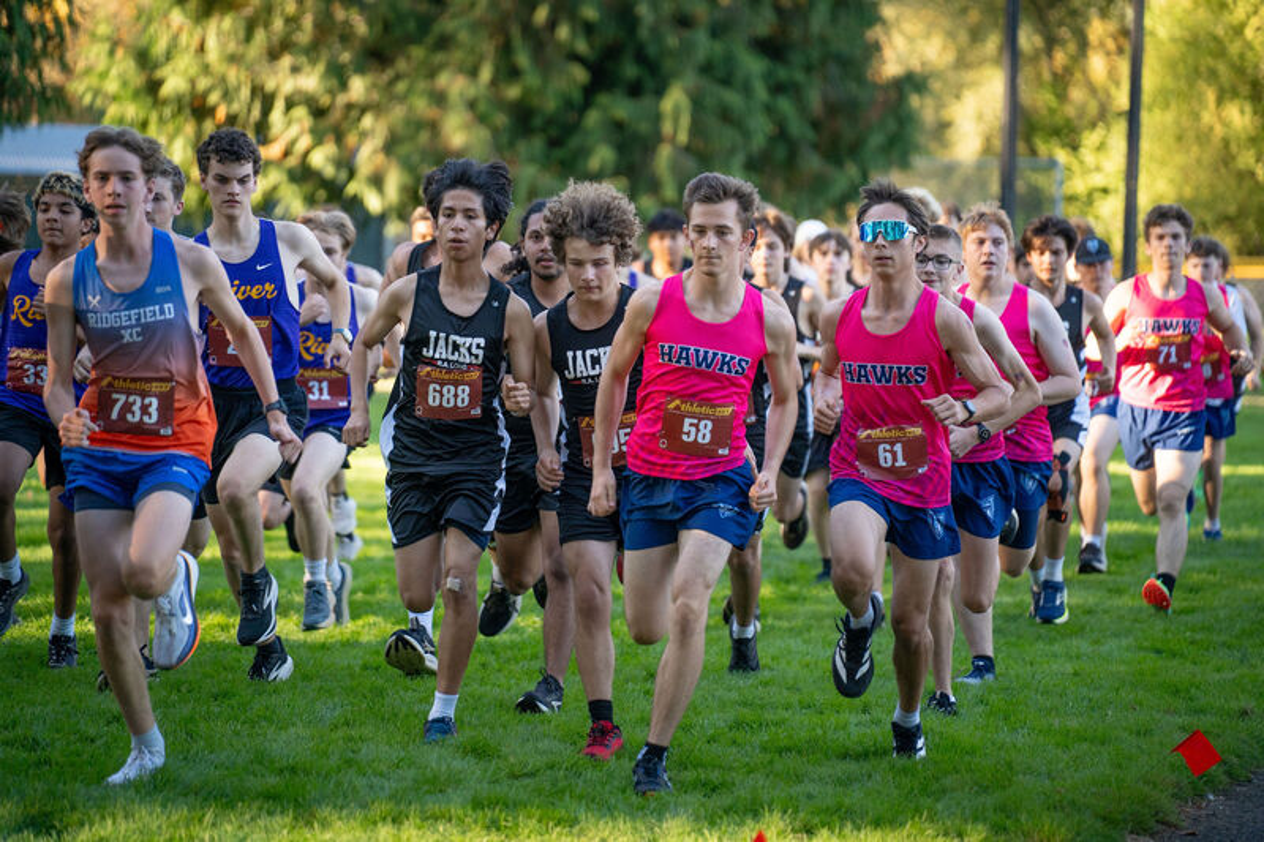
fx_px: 5265
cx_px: 632
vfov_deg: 9.1
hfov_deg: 13.7
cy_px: 421
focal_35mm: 150
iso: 800
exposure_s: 1/1600
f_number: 2.8
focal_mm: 150
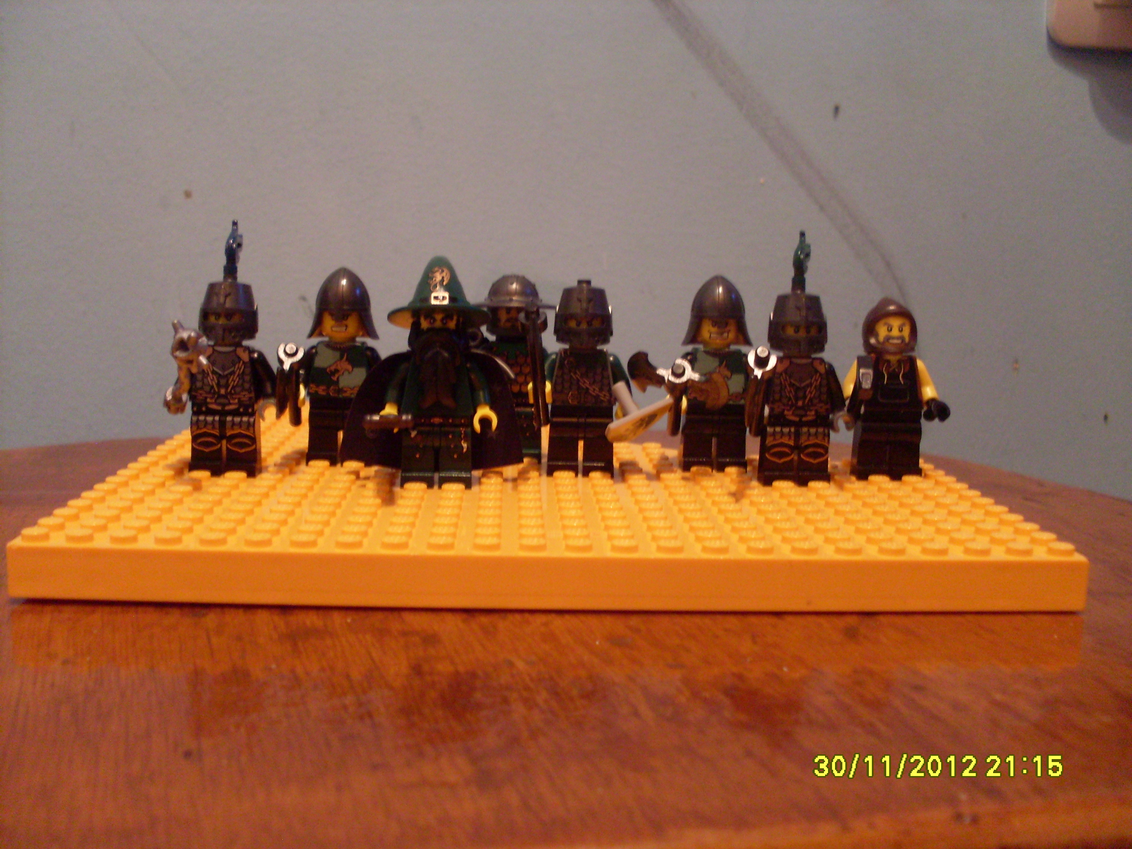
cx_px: 566
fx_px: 1243
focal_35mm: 38
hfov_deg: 49.0
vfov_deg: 37.7
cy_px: 424
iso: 200
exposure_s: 1/4
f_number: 2.8
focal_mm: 6.3
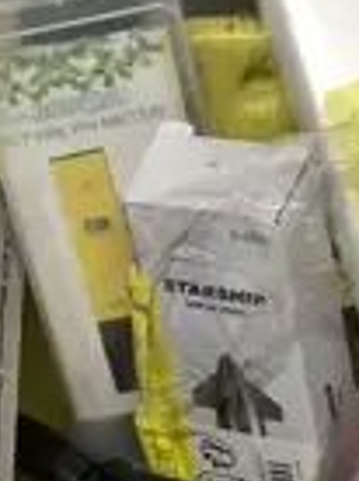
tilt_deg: -53.9
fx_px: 2885
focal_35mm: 208
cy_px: 425
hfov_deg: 7.1
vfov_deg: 9.5
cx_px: 160
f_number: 1.8
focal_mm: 3.99
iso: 50
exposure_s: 1/50
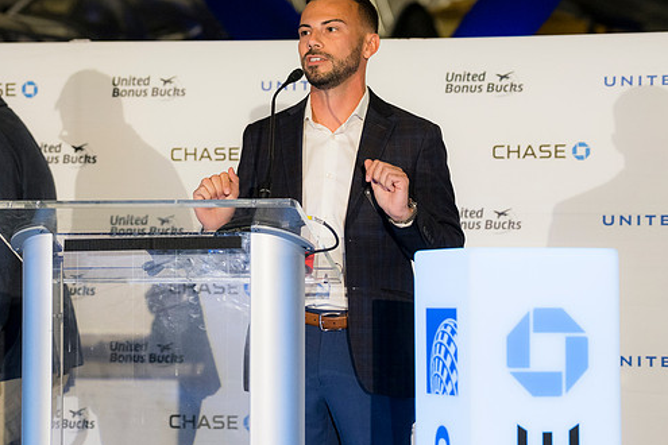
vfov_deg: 10.5
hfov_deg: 15.8
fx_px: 2412
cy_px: 194
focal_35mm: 130
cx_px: 340
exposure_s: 1/200
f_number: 2.8
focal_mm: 74
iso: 900
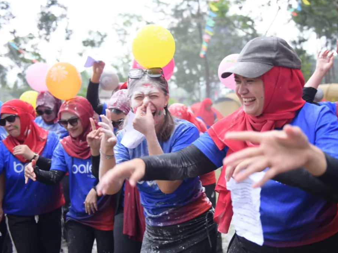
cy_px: 126
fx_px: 361
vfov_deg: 38.7
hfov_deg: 50.1
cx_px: 183
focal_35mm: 37
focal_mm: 34
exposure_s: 1/200
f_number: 2.8
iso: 320
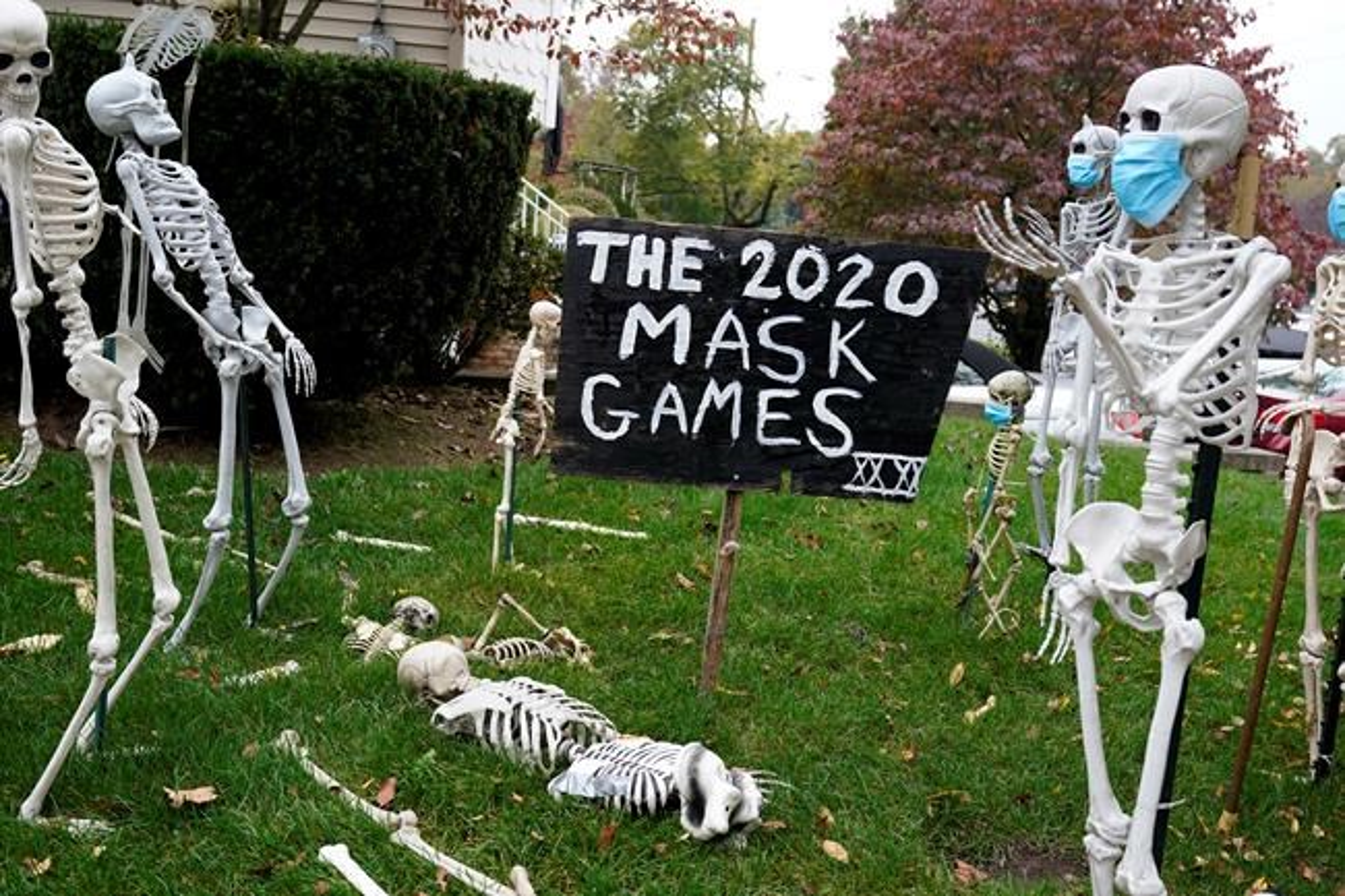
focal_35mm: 37
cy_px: 448
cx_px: 672
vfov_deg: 35.9
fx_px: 1382
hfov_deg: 51.9
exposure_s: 1/160
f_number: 4.5
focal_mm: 37
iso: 400
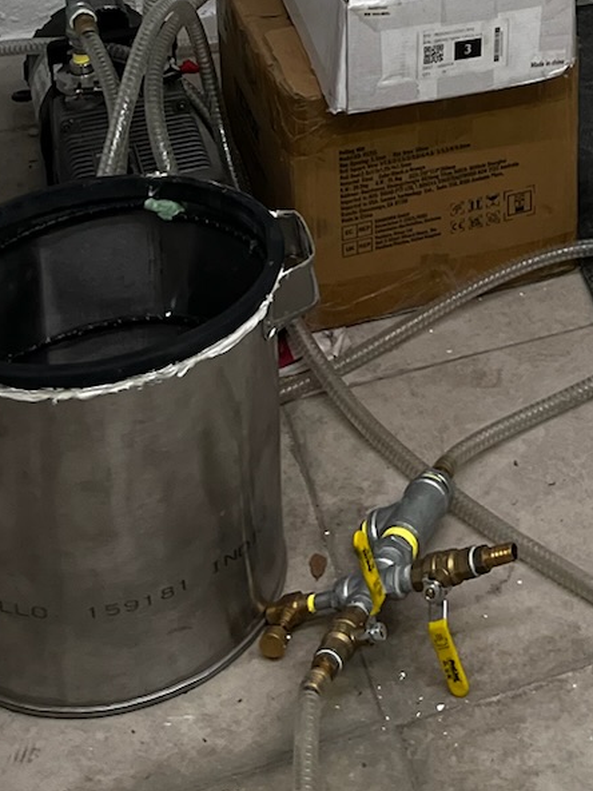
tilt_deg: -13.7
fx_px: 2056
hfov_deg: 15.5
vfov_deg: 19.0
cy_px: -414
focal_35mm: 90
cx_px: 797
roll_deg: -0.3
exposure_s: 1/120
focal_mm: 5.1
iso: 100
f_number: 1.6
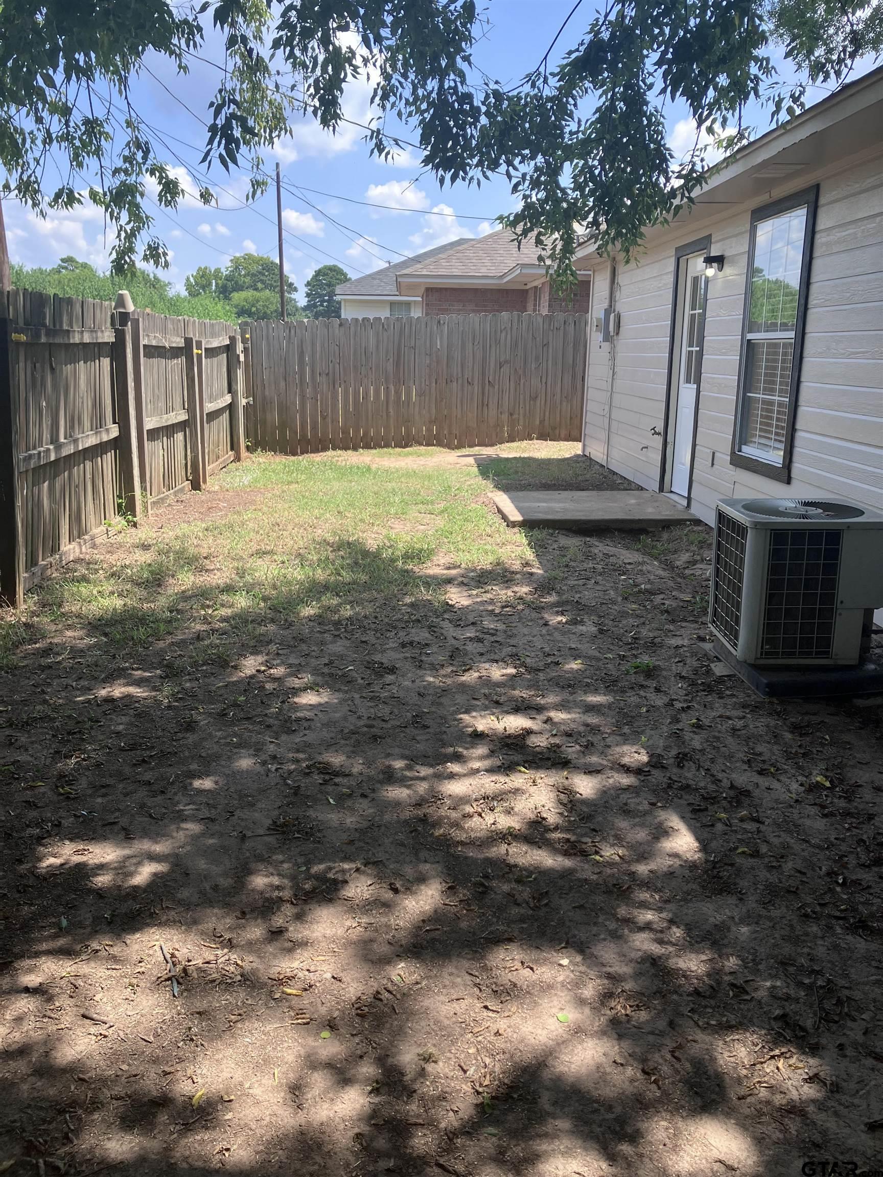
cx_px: 442
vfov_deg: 63.4
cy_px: 588
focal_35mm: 28
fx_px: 952
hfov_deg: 49.7
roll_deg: -1.1
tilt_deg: -12.9
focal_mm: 3.99
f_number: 1.8
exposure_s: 1/528
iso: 32
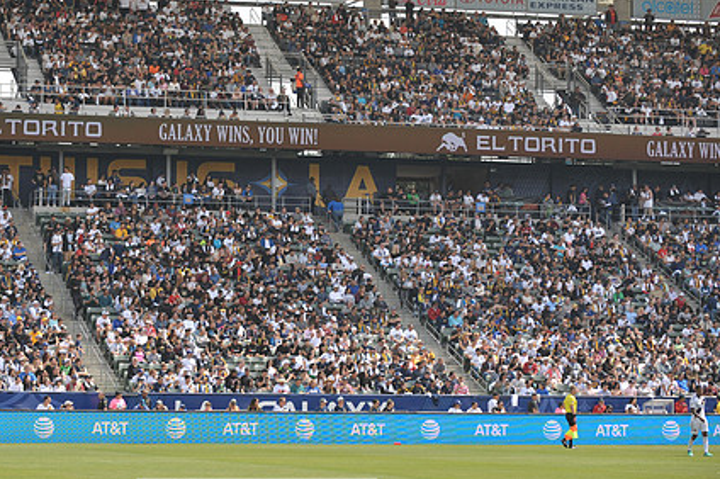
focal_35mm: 134
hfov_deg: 15.3
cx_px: 256
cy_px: 246
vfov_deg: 10.2
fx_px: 2678
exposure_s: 1/2500
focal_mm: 98
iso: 320
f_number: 3.5
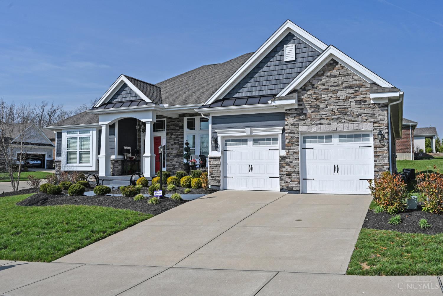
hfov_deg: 61.9
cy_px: 148
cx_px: 222
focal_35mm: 30
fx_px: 369
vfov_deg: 43.6
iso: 100
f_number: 9
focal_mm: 30
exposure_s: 1/500
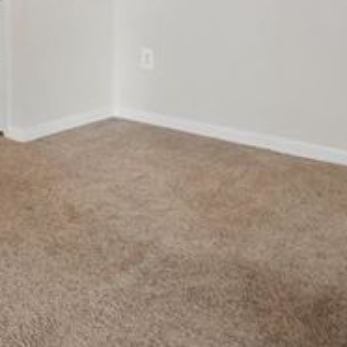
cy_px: -49
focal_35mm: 60
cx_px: 3
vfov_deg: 26.2
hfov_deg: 27.2
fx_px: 676
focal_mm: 18.5
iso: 200
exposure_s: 1/3.33
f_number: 9
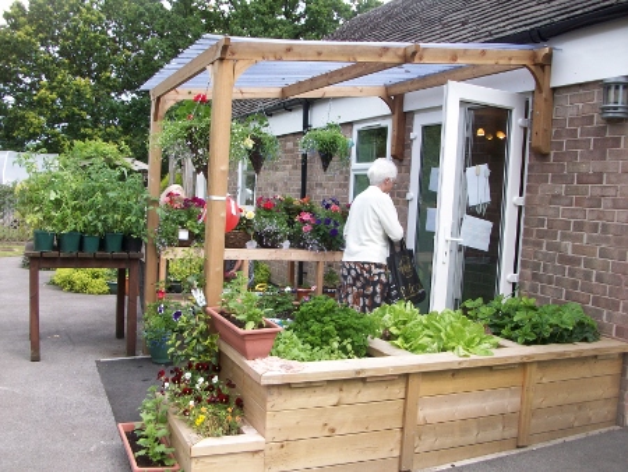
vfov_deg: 41.8
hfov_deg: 53.9
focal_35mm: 34
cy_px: 236
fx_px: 617
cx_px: 314
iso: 64
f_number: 2.8
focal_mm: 5.7
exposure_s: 1/341
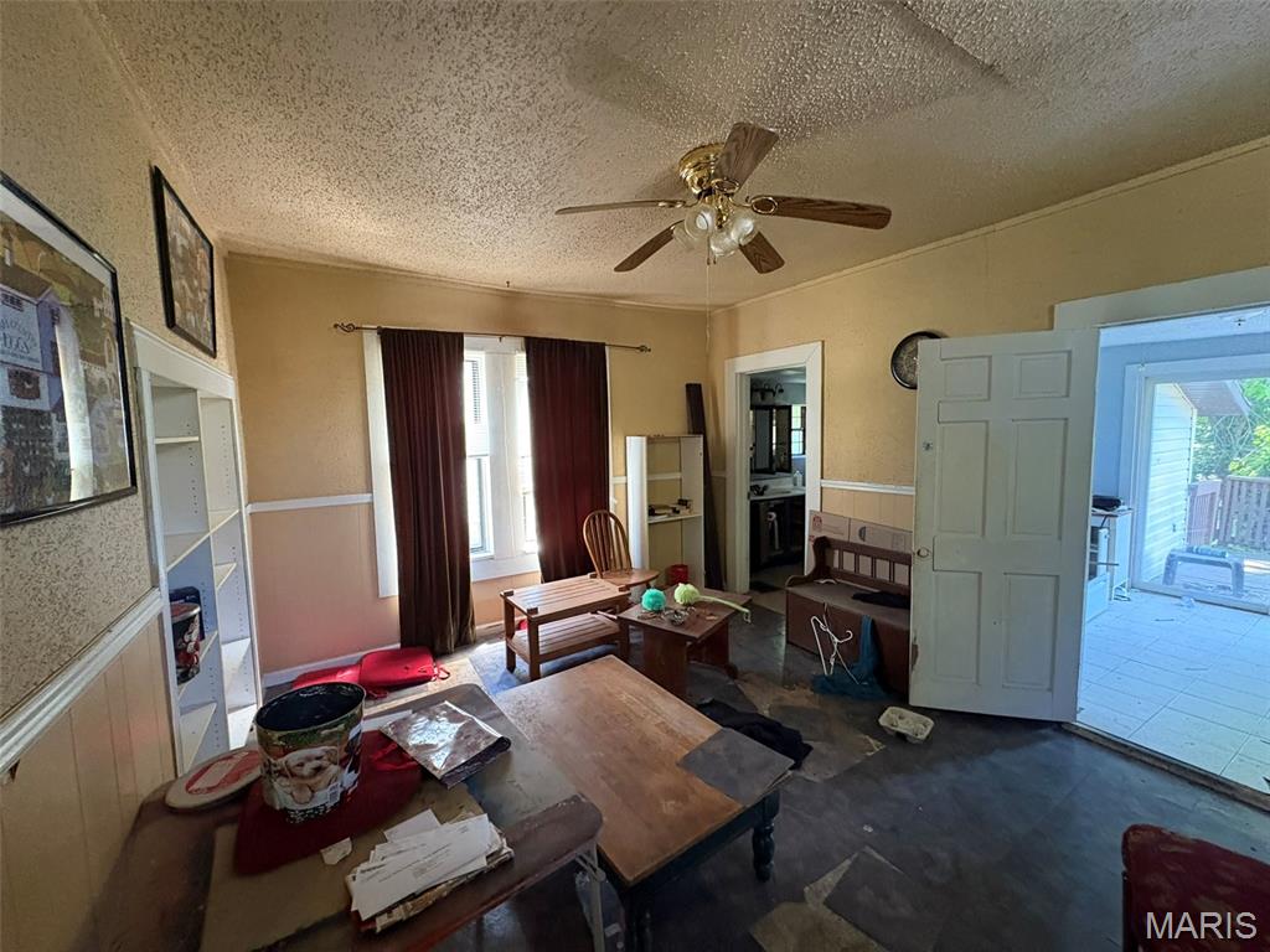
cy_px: 476
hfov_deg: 102.1
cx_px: 635
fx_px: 514
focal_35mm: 14
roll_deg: +1.2
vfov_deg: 85.7
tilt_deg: -3.5
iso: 1000
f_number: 2.2
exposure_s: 1/53
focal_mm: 2.22
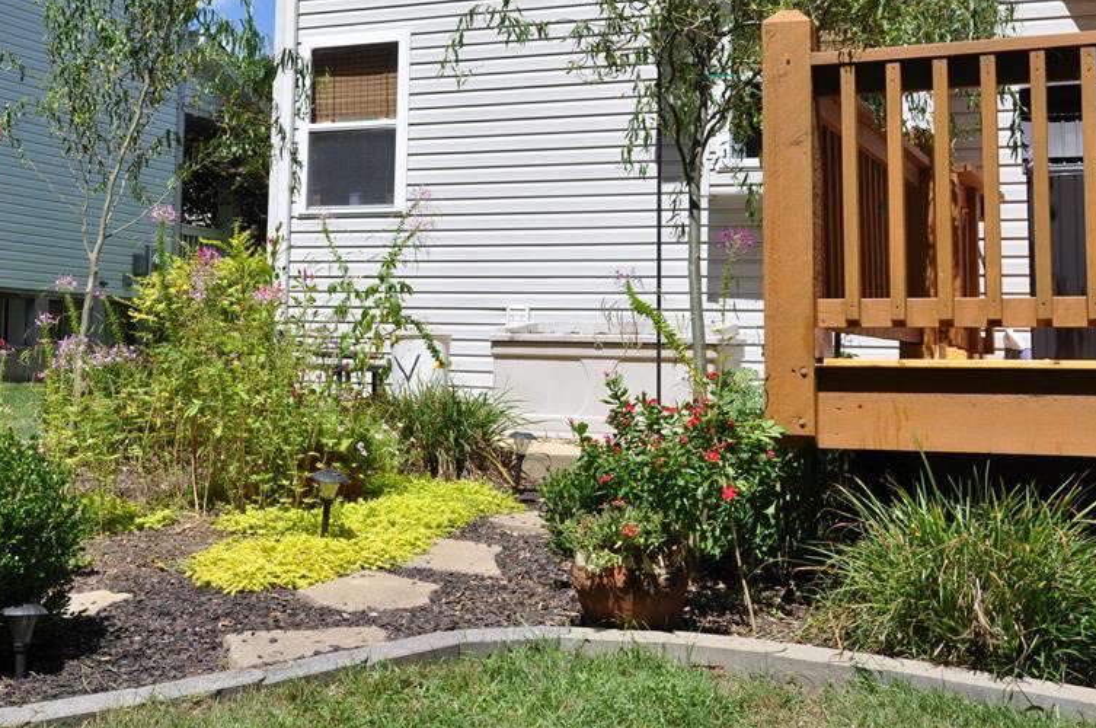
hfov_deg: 38.0
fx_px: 1581
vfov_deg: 25.8
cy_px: 242
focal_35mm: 52
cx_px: 408
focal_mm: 24
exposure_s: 1/500
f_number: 8
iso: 200
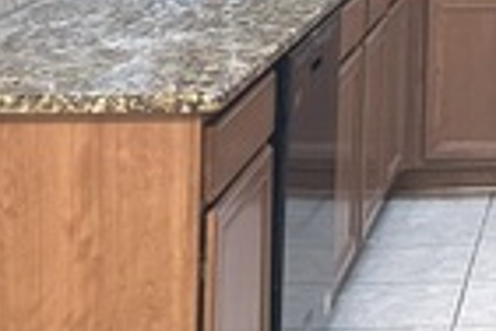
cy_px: -222
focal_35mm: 113
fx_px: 1557
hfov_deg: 16.2
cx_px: 784
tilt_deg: -0.6
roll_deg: -1.1
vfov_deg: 11.4
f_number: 1.78
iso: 400
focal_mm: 6.86
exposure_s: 1/60
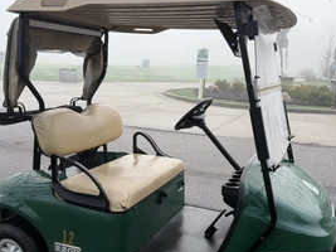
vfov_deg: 39.4
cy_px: 154
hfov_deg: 51.4
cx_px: 170
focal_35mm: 36
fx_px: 349
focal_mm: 6.76
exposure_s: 1/121
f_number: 1.78
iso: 80
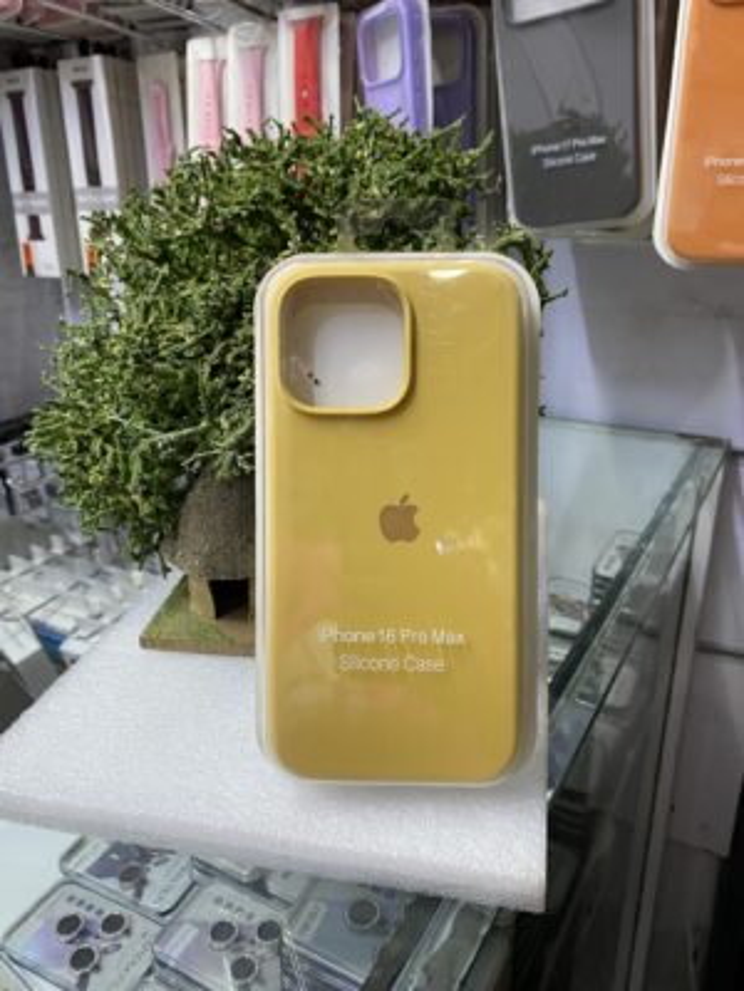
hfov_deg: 53.1
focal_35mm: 26
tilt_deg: -22.0
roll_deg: +2.7
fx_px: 745
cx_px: 372
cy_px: 496
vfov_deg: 67.3
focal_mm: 4.25
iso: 125
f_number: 1.8
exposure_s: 1/61
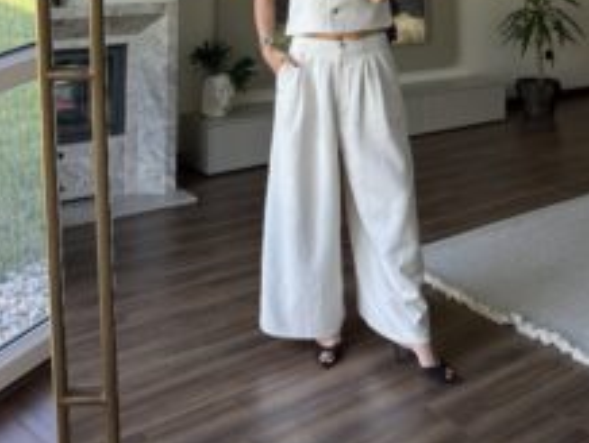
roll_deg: +0.1
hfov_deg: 42.5
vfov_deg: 29.2
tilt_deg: -13.6
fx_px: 749
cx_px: 376
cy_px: -62
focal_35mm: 44
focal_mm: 6.76
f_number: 1.78
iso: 100
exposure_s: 1/121
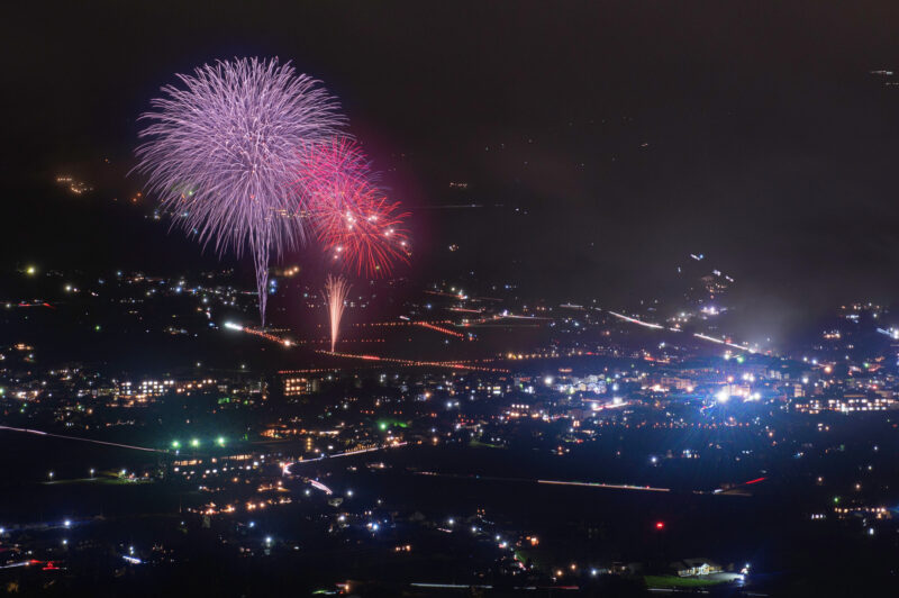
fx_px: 1747
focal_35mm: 70
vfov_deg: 19.4
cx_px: 450
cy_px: 299
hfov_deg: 28.9
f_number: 11
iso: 200
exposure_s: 20
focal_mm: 70
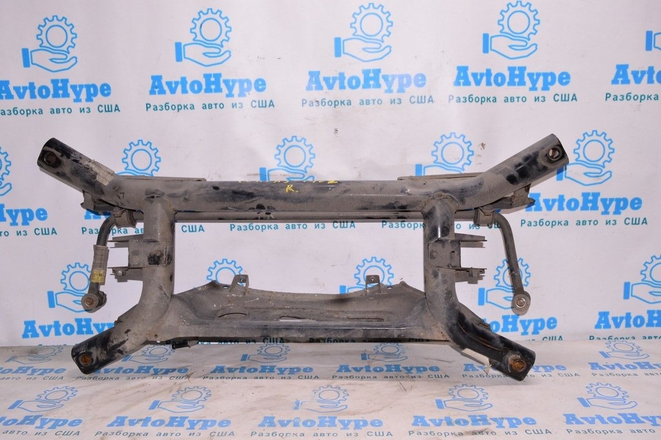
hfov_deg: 62.0
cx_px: 330
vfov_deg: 43.5
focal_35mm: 30
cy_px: 220
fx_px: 550
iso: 1600
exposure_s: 1/125
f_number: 8
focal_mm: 20
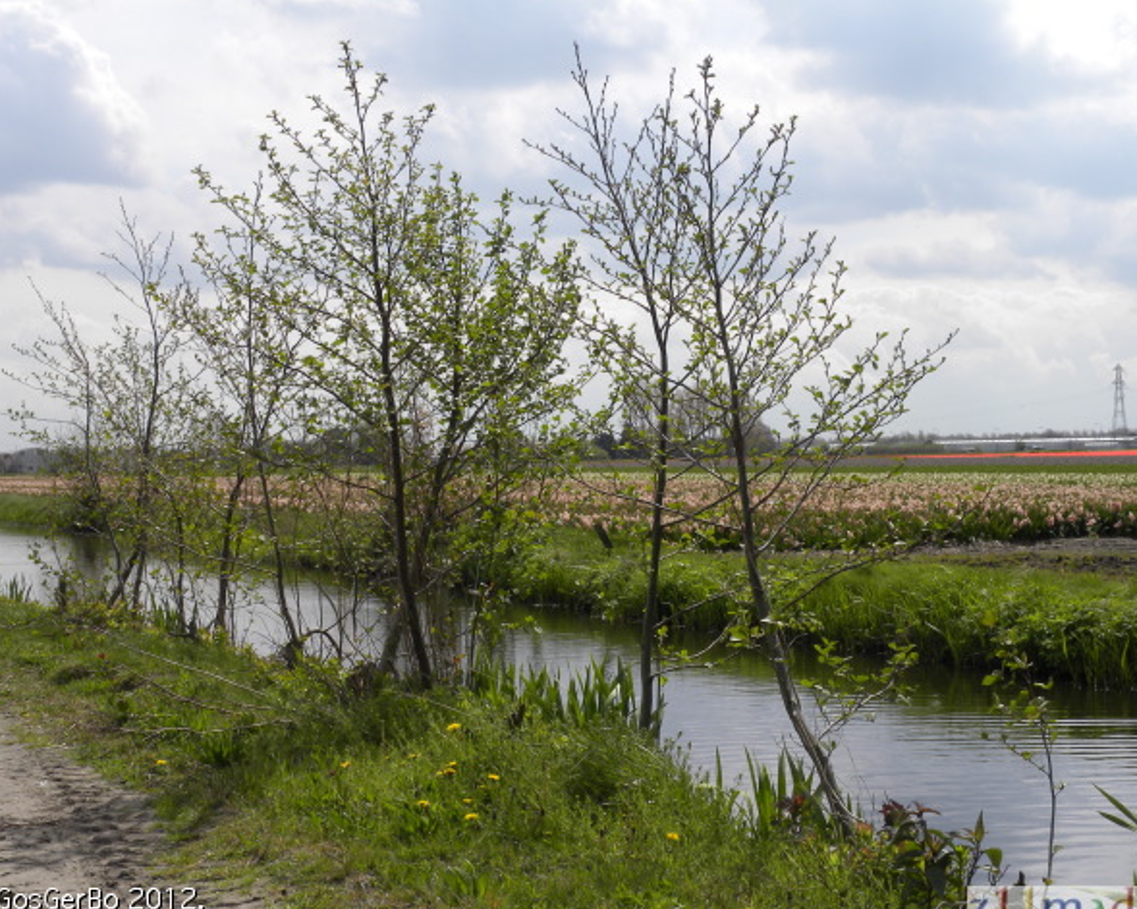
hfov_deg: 27.1
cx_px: 542
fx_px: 2355
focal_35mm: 70
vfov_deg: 21.9
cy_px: 461
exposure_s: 1/304
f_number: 6.3
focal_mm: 11.8
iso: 64
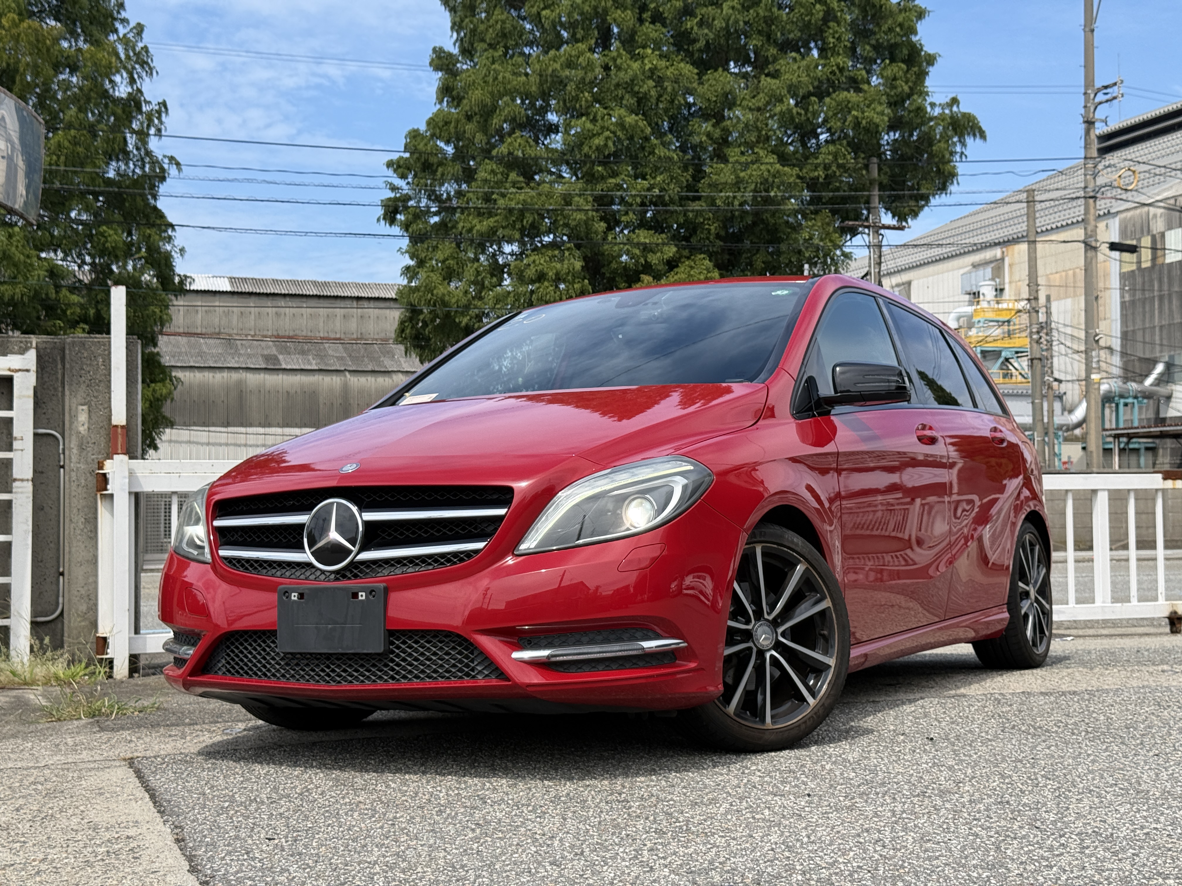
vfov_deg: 30.3
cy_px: 443
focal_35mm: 48
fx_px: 1639
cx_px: 591
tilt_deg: +2.6
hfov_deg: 39.7
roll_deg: +0.7
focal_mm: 6.76
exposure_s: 1/3378
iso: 64
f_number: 1.78
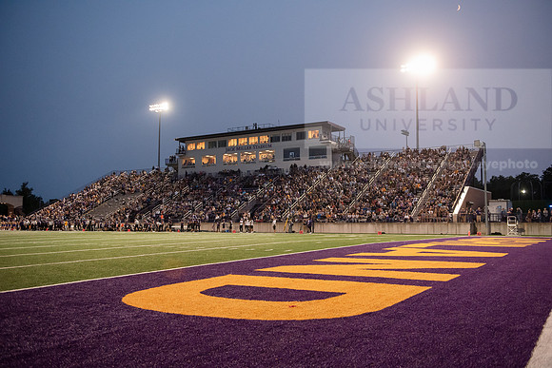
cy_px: 184
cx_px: 276
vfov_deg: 38.9
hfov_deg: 55.8
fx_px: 521
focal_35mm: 34
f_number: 3.5
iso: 4000
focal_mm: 34
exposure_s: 1/640
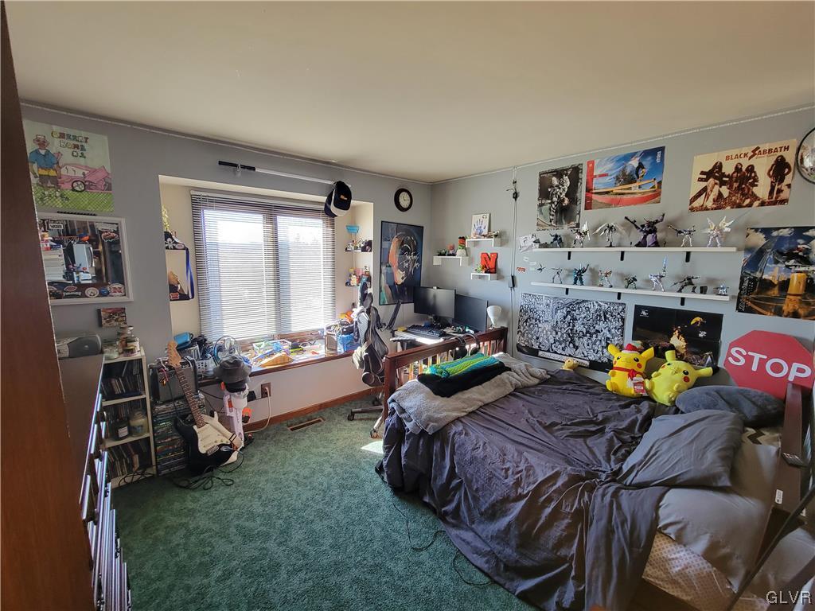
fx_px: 306
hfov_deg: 106.2
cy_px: 306
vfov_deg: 89.9
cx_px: 408
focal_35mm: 13
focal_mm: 2.2
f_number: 2.2
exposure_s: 1/60
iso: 200
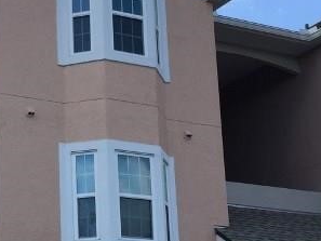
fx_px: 928
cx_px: 37
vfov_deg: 14.7
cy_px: 179
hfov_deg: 19.3
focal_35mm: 100
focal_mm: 4.15
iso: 32
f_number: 2.2
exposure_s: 1/1041
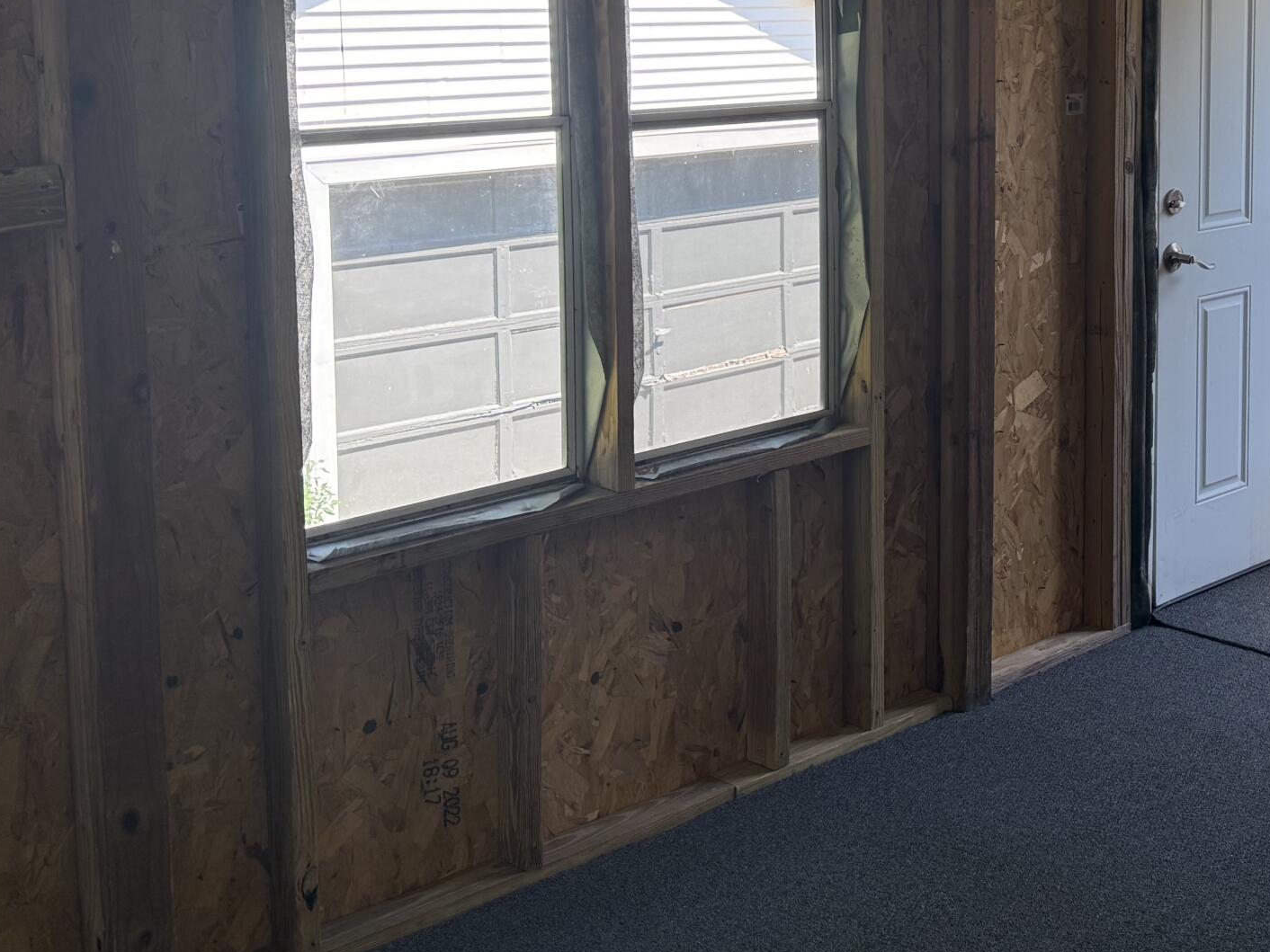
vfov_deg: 27.9
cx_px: 1164
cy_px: 170
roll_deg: -0.9
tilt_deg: -6.2
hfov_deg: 35.1
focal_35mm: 51
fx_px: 1871
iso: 100
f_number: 1.78
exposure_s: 1/504
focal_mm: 6.76
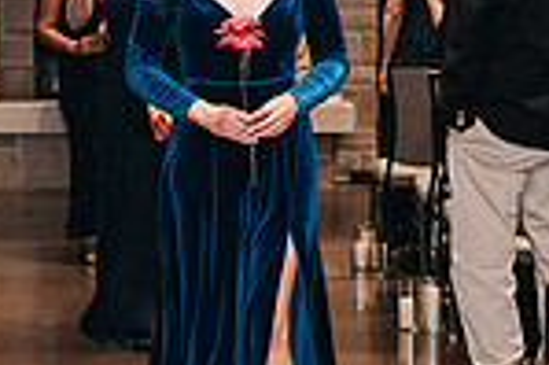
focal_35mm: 192
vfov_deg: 7.1
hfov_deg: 10.7
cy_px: 6
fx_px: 2925
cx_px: 219
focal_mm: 35
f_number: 2.8
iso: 1000
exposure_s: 1/200
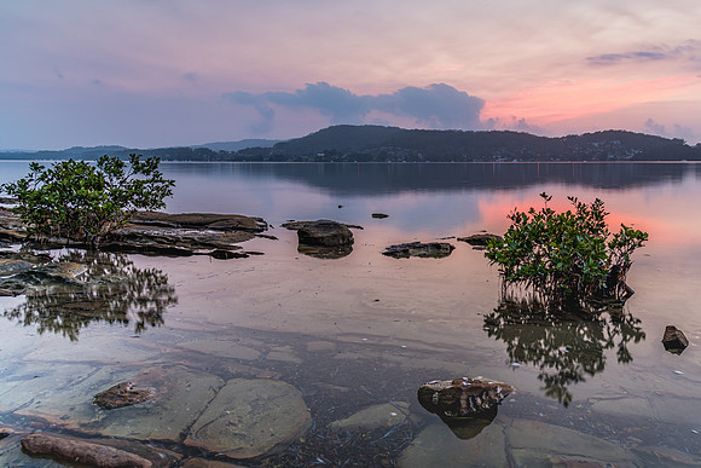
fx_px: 552
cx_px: 410
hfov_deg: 64.4
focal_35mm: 28
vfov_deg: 45.8
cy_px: 199
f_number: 8
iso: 64
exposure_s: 5
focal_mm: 24
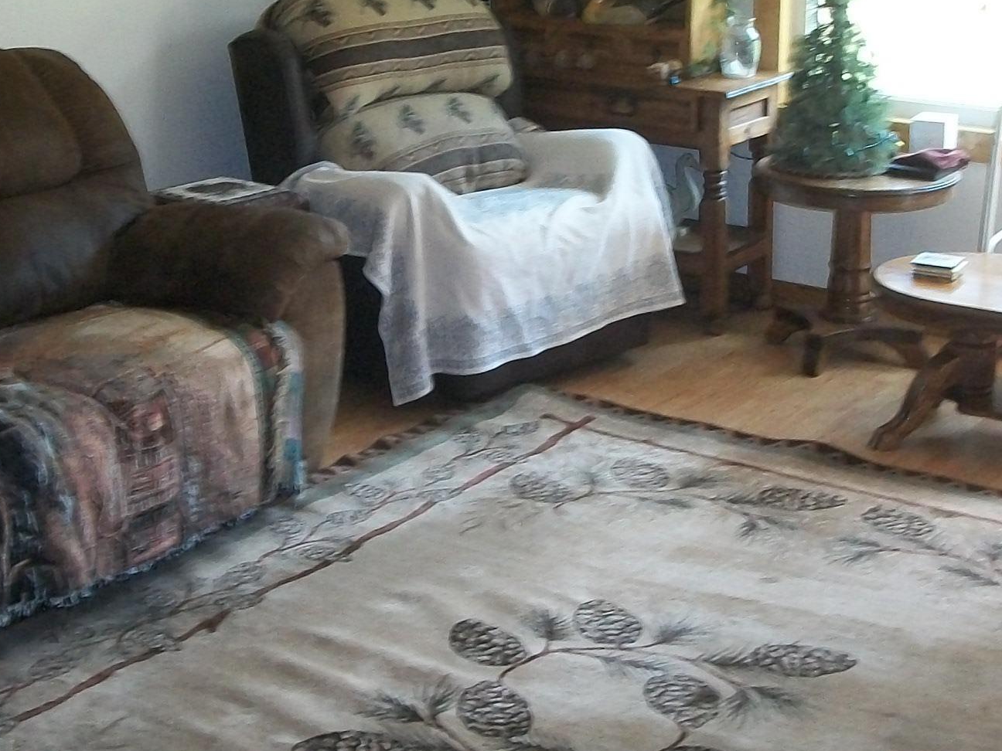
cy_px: 301
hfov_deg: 30.2
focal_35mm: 64
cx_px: 446
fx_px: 1853
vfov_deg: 22.9
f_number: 2.9
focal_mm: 5.7
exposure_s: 1/60
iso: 240
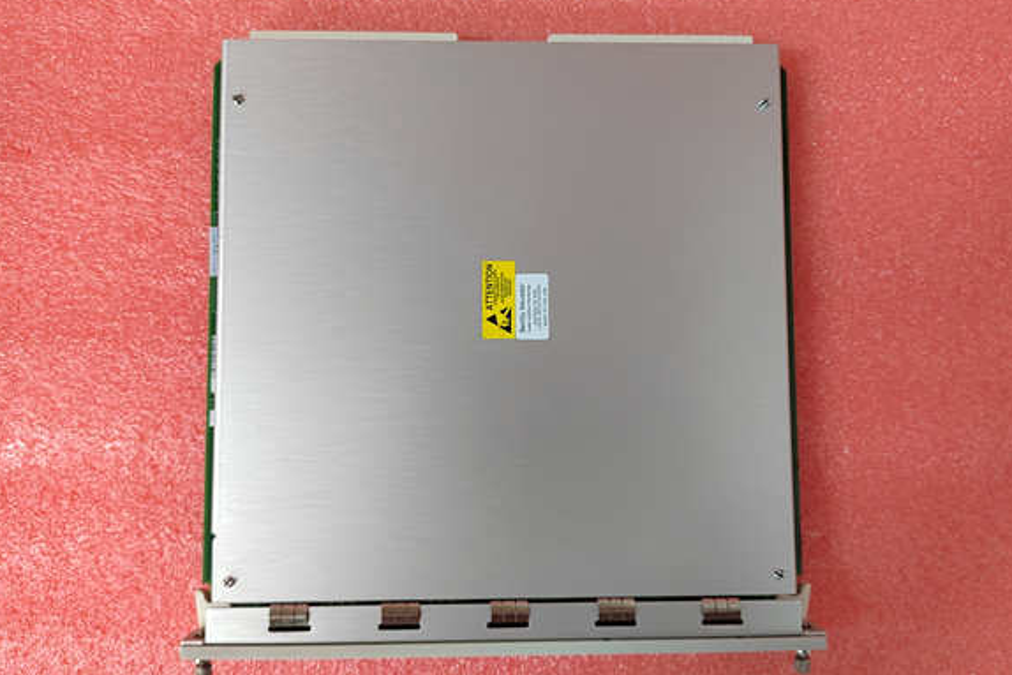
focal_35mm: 25
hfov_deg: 71.5
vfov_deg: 51.3
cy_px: 342
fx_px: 703
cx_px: 508
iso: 1669
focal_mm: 5.52
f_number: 1.9
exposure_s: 1/50
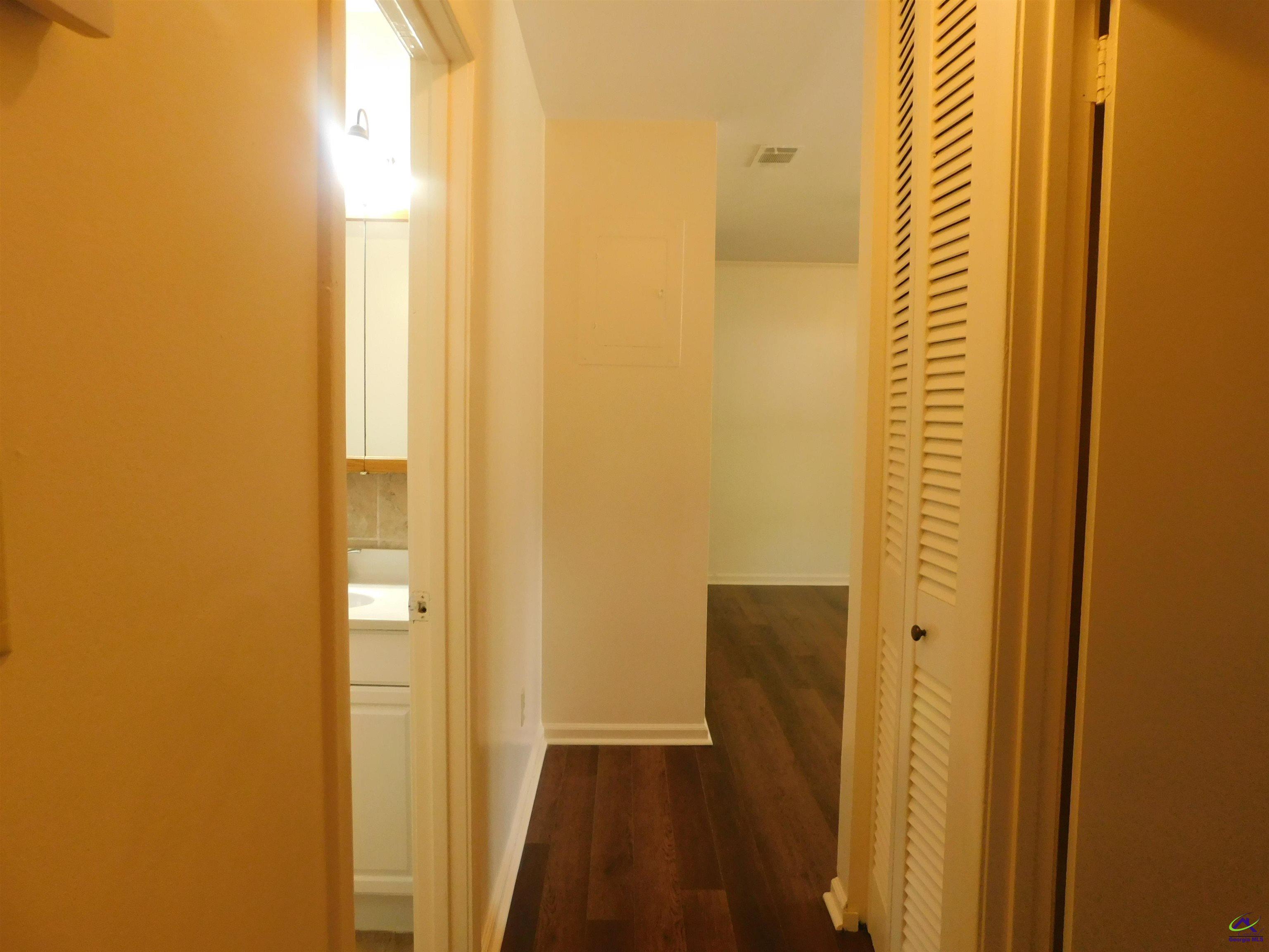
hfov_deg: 73.9
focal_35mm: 23
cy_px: 476
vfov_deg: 58.9
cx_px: 634
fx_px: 843
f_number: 3
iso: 320
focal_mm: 4
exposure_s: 1/30
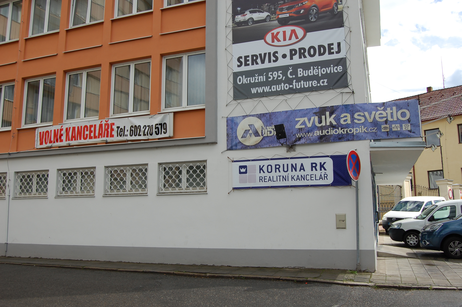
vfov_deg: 39.9
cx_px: 231
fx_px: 423
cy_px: 154
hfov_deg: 57.3
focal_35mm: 33
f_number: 9
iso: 200
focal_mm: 22
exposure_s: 1/320
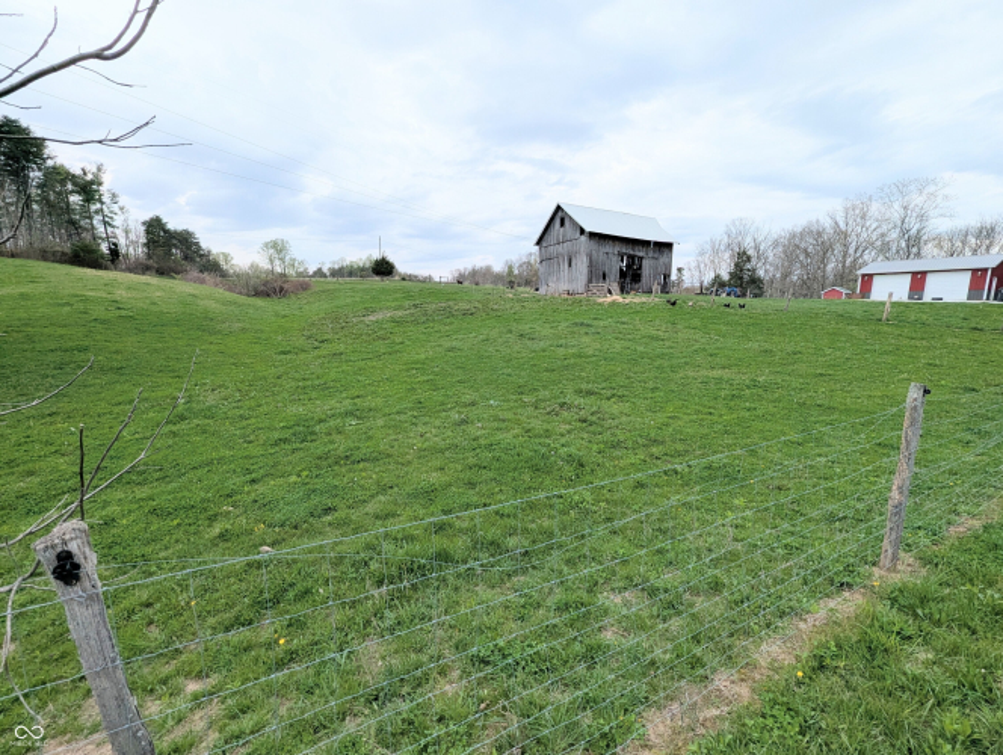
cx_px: 502
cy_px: 378
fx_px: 377
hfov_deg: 106.1
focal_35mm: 13
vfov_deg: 90.1
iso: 49
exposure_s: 1/1437
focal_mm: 1.95
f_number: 2.2
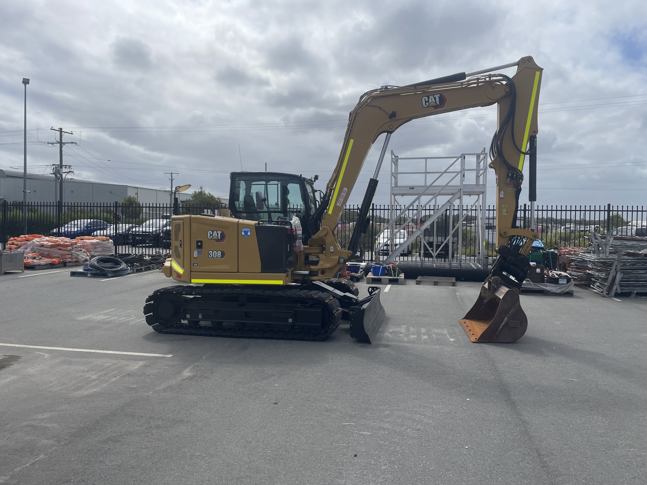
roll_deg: -0.4
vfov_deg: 53.1
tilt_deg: -1.9
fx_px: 486
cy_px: 242
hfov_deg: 67.3
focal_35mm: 26
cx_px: 324
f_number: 1.6
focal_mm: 4.2
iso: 32
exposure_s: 1/7813
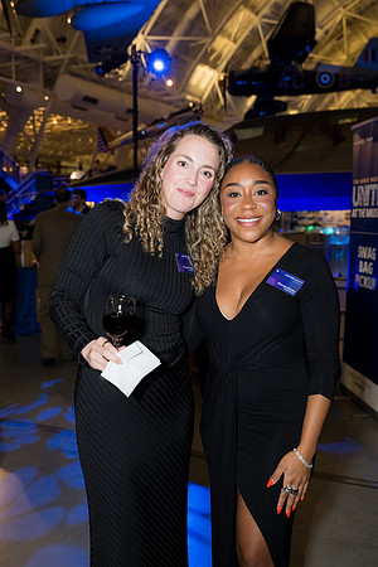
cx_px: 189
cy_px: 284
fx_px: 583
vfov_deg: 51.9
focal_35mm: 37
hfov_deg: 35.9
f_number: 4
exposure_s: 1/160
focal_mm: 37
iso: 3200
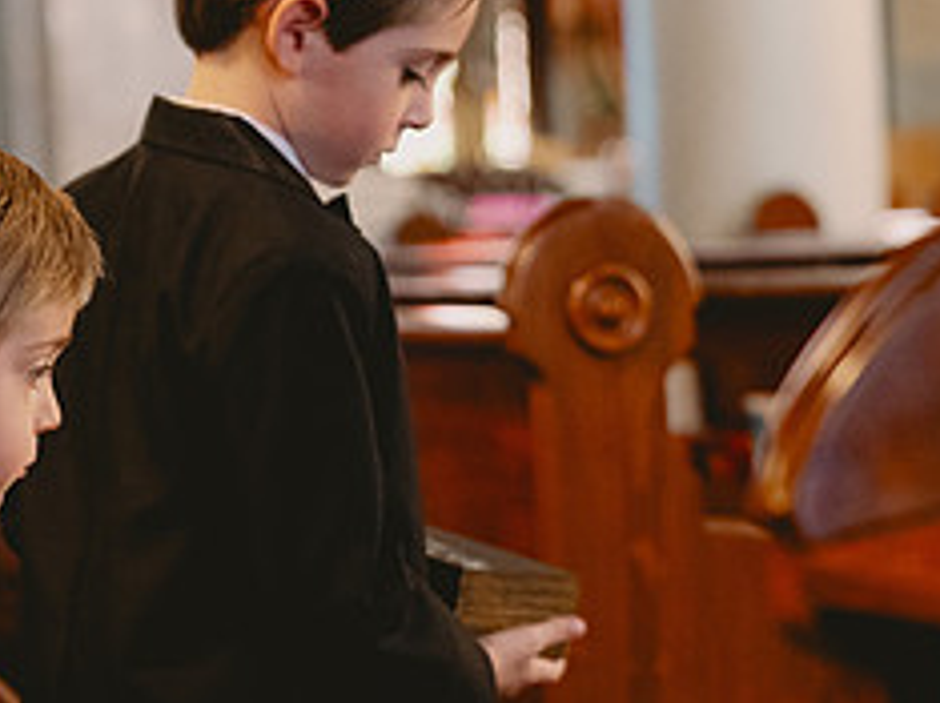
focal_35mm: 136
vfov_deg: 10.9
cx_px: 546
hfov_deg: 14.5
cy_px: 532
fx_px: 3689
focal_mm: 57
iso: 4000
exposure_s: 1/125
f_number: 2.8
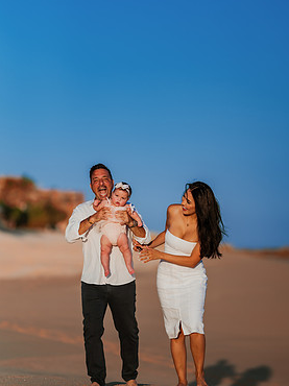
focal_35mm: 158
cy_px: 212
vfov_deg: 12.5
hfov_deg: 9.4
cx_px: 155
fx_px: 1761
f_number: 1.8
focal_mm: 135
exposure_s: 1/8000
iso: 100
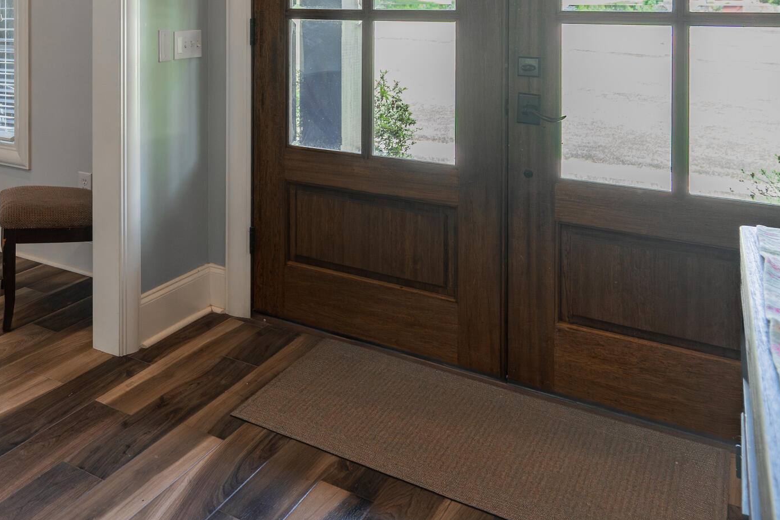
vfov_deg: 33.3
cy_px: 14
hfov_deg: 46.5
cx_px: 68
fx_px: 802
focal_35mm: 37
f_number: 5
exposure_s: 1/40
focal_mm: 17
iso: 400
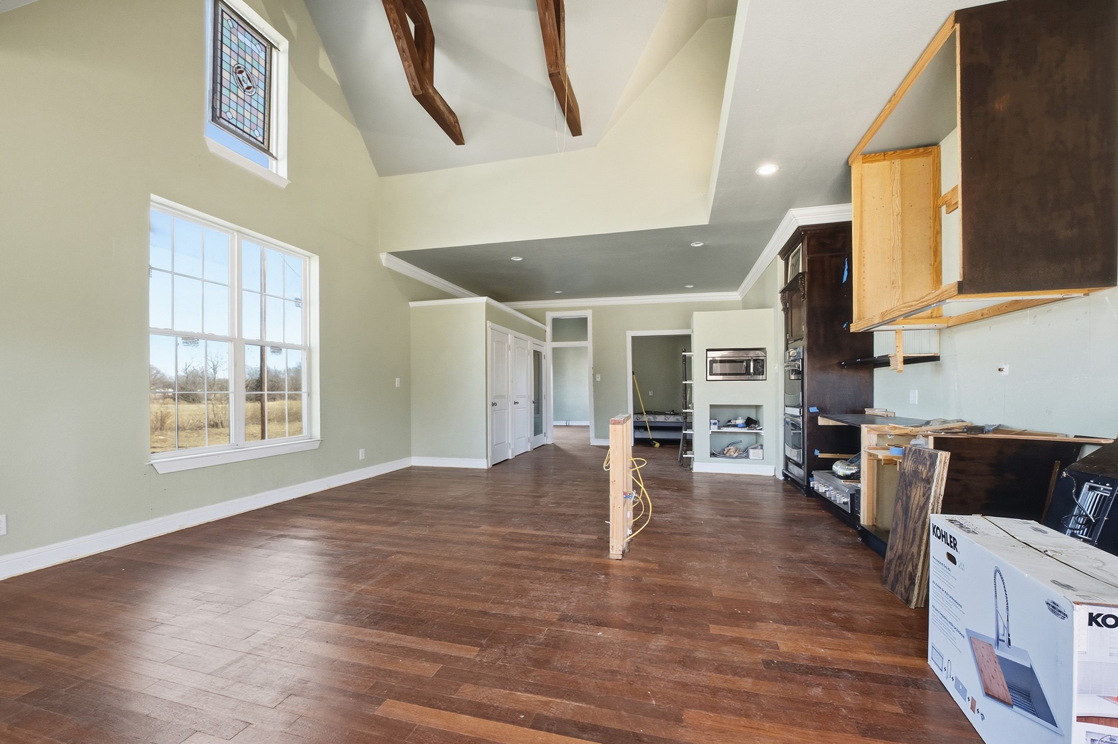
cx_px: 545
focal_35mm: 14
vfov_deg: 80.8
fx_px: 435
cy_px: 420
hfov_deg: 104.2
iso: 500
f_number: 8
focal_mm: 12
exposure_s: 1/640
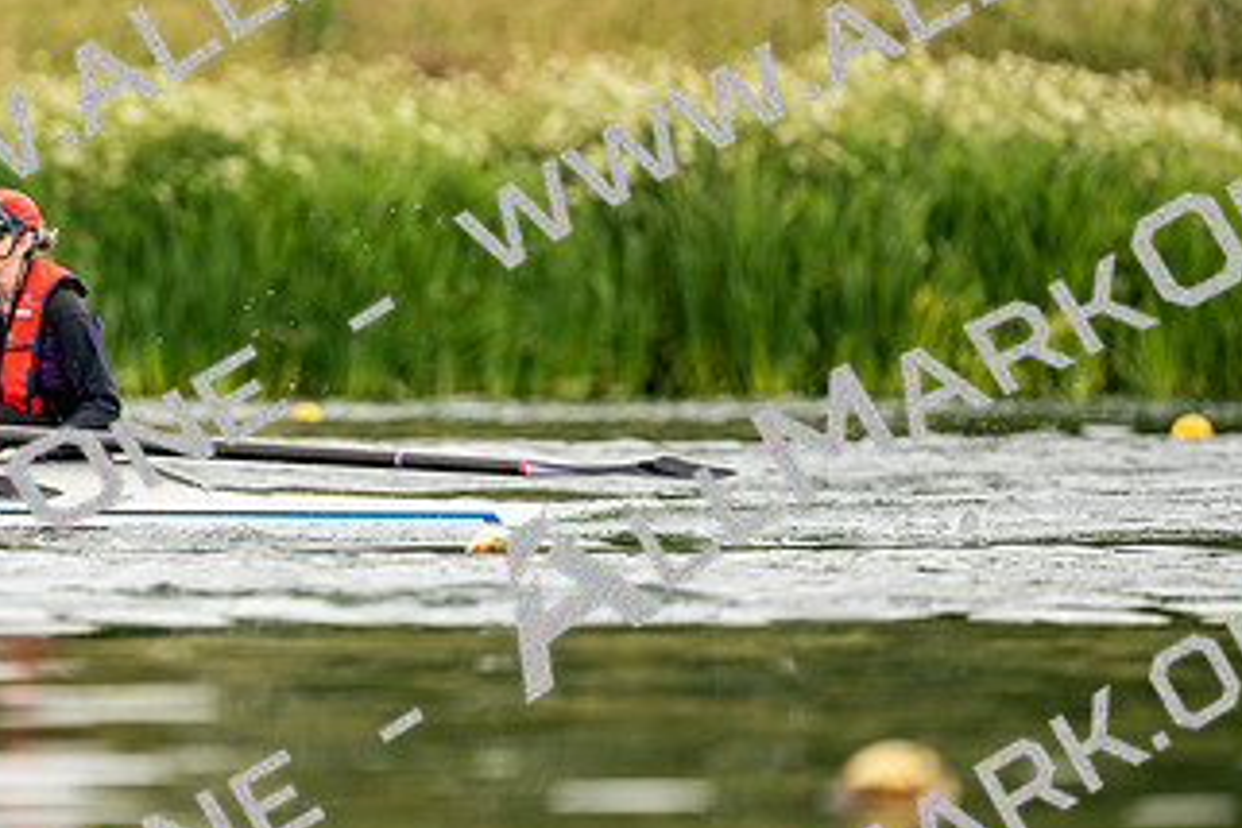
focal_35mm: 1085
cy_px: 335
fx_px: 37430
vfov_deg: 1.3
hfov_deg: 1.9
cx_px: 174
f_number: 6.3
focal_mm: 600
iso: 500
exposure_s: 1/2000
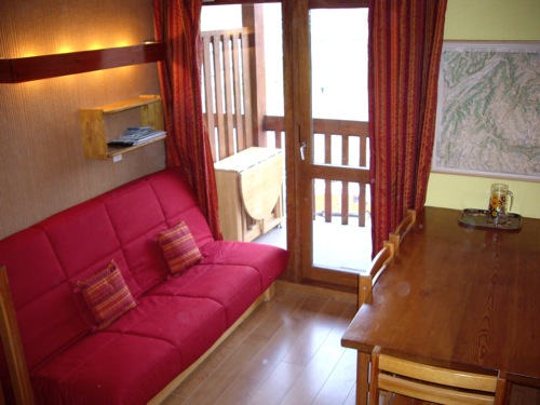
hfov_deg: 49.0
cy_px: 202
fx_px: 593
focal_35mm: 38
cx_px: 270
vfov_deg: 37.7
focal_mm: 6.2
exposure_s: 1/40
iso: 200
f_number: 2.7
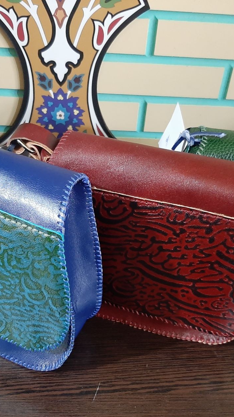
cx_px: 106
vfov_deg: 52.8
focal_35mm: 38
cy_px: 209
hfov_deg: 31.2
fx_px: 419
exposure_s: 1/20
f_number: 1.7
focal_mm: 3.93
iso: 400
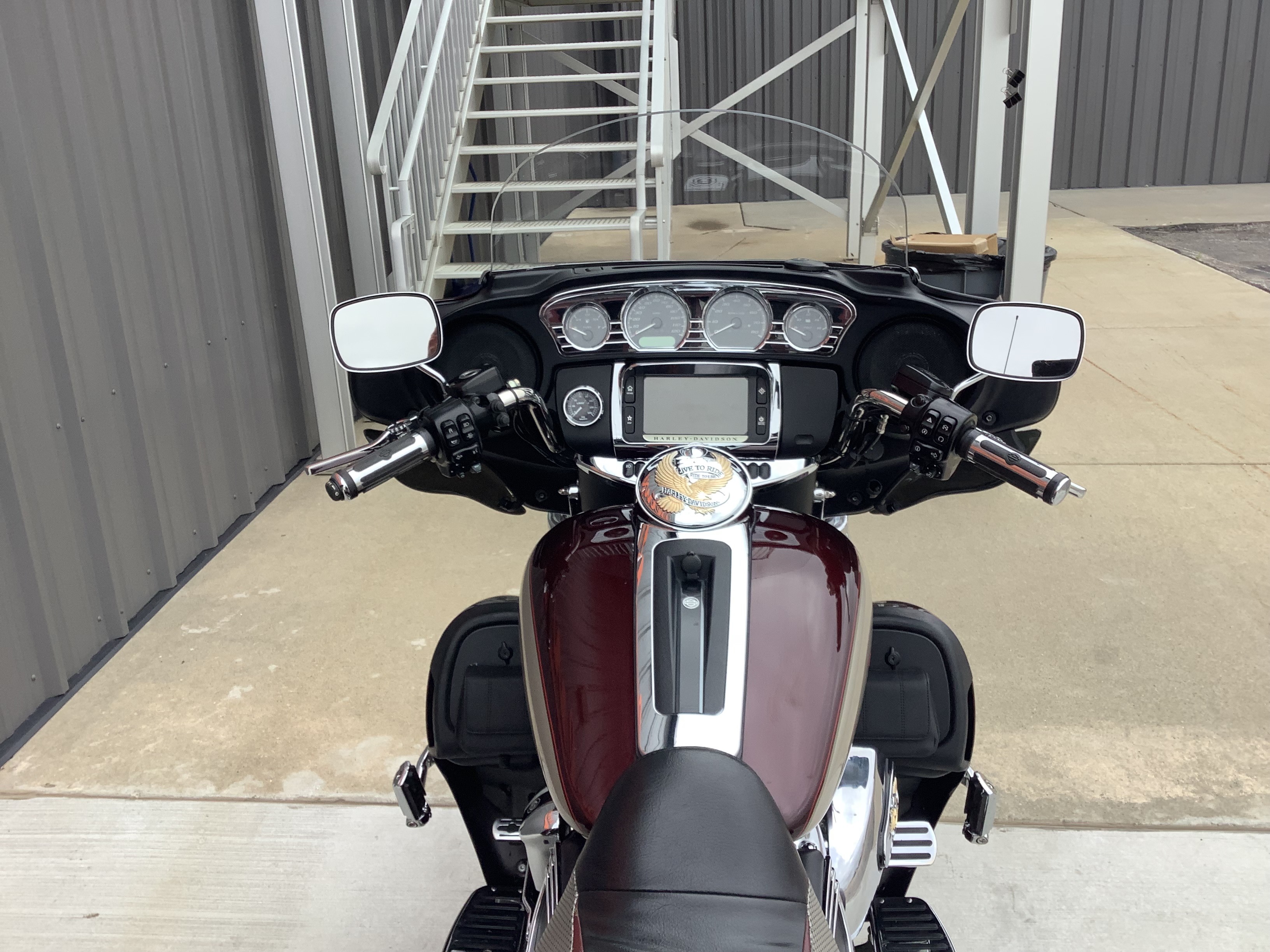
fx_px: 1137
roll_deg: +0.0
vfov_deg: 45.4
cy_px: 476
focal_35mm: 31
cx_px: 635
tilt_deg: -20.2
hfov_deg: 58.4
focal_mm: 3.3
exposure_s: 1/416
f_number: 2.4
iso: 25
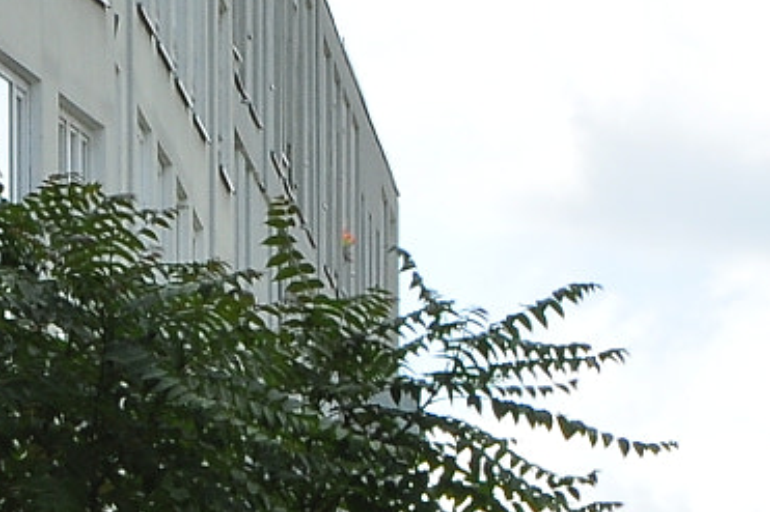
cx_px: 1480
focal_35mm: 744
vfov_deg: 1.8
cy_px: 267
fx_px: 15905
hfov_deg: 2.8
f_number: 16
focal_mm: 90
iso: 320
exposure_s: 1/125
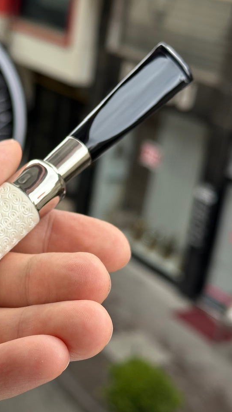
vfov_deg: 30.1
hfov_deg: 17.0
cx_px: 16
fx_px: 765
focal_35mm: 70
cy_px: 206
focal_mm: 6.86
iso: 64
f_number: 1.78
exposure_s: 1/990
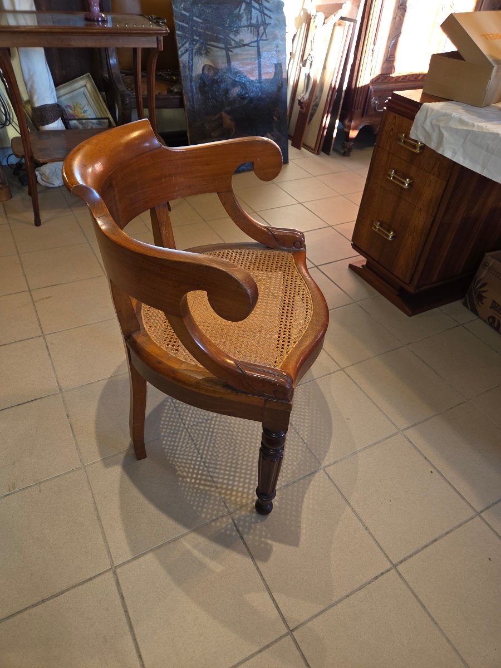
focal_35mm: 23
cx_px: 250
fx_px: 444
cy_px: 334
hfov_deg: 58.9
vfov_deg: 73.9
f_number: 1.8
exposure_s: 1/50
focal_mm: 5.4
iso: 80
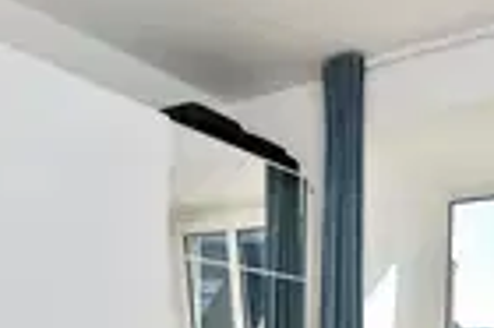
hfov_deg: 42.8
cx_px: 342
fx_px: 617
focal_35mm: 45
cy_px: 434
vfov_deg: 25.4
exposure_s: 1/125
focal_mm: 10
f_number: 8
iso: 100
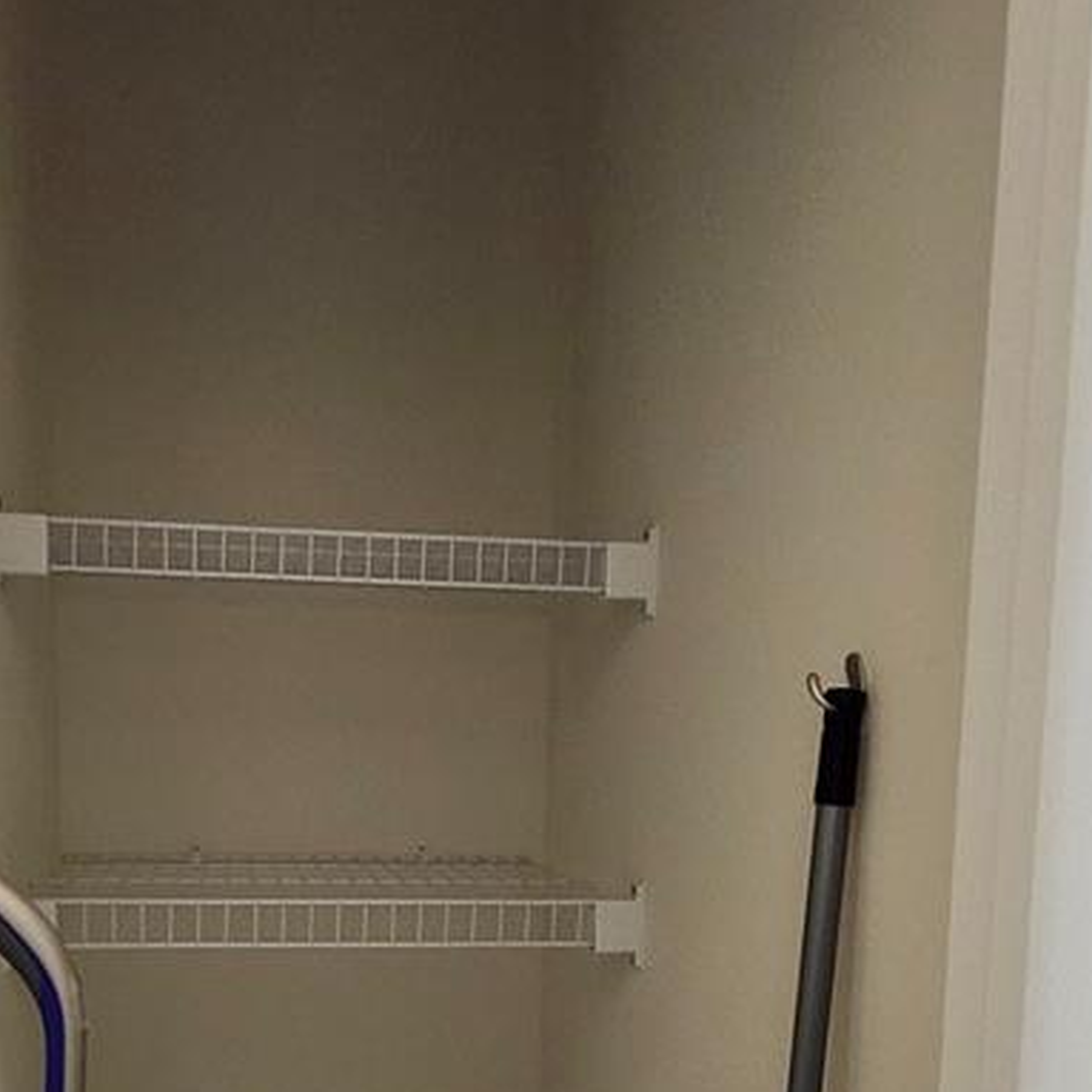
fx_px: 1285
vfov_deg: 43.2
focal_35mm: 36
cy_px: 924
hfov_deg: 45.9
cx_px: 456
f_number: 2.2
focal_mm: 1.74
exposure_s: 1/60
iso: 320
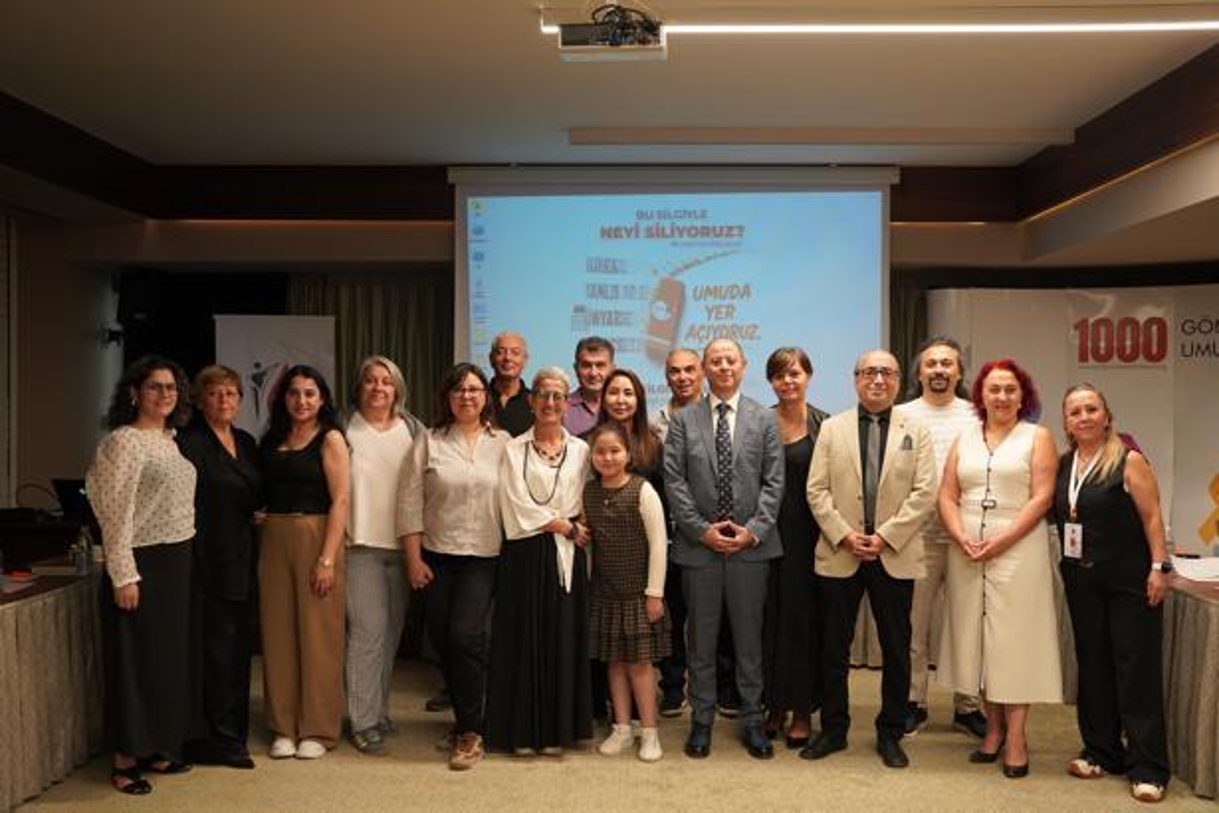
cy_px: 406
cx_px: 610
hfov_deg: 52.1
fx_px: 1246
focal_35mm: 37
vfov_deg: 36.1
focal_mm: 36.8
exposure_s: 1/160
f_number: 4
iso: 3200
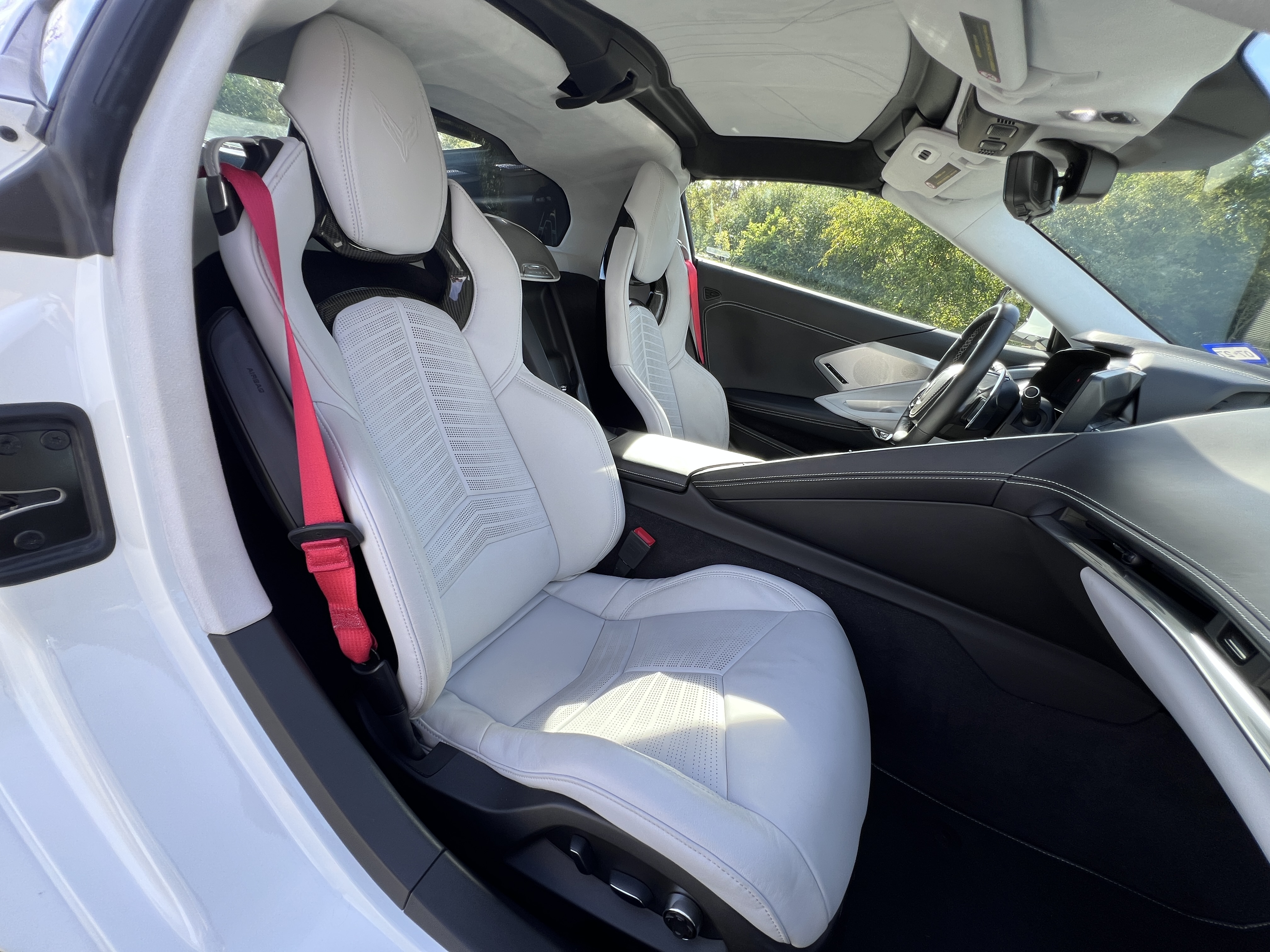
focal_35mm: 13
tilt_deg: -22.4
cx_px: 635
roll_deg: -9.5
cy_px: 476
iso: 32
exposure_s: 1/135
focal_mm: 1.57
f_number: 1.8
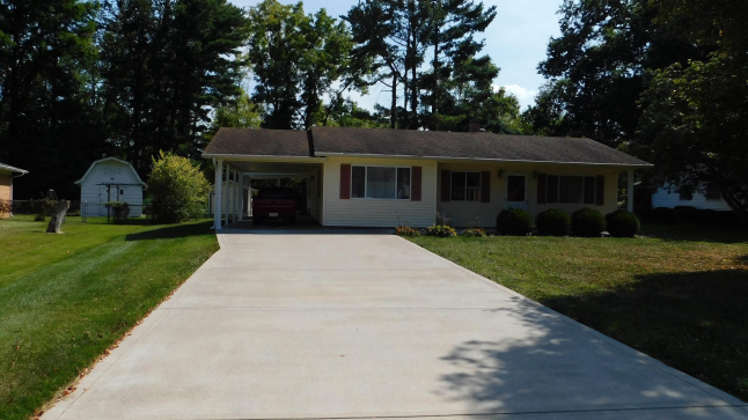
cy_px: 205
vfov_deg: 42.9
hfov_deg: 69.9
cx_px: 371
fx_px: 535
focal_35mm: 27
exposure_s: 1/500
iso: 125
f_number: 6
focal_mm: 4.1
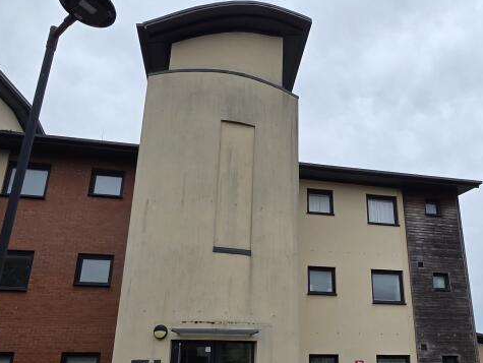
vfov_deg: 48.7
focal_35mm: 28
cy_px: 251
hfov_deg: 62.3
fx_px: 391
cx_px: 310
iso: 40
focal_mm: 2.2
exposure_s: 1/1751
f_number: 1.9
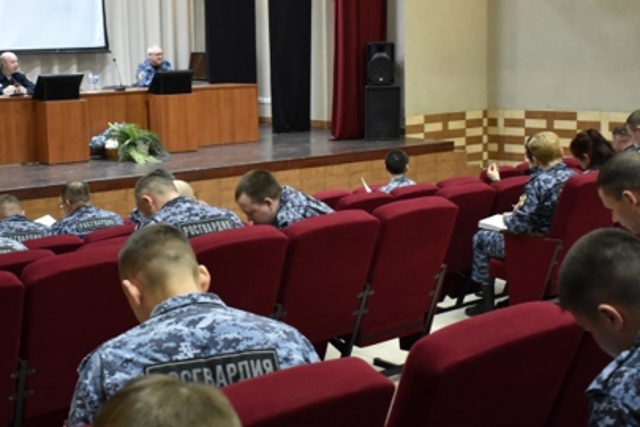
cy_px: 174
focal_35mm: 50
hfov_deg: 39.5
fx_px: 889
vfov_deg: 26.9
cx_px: 261
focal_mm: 18
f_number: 3.5
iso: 1600
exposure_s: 1/30
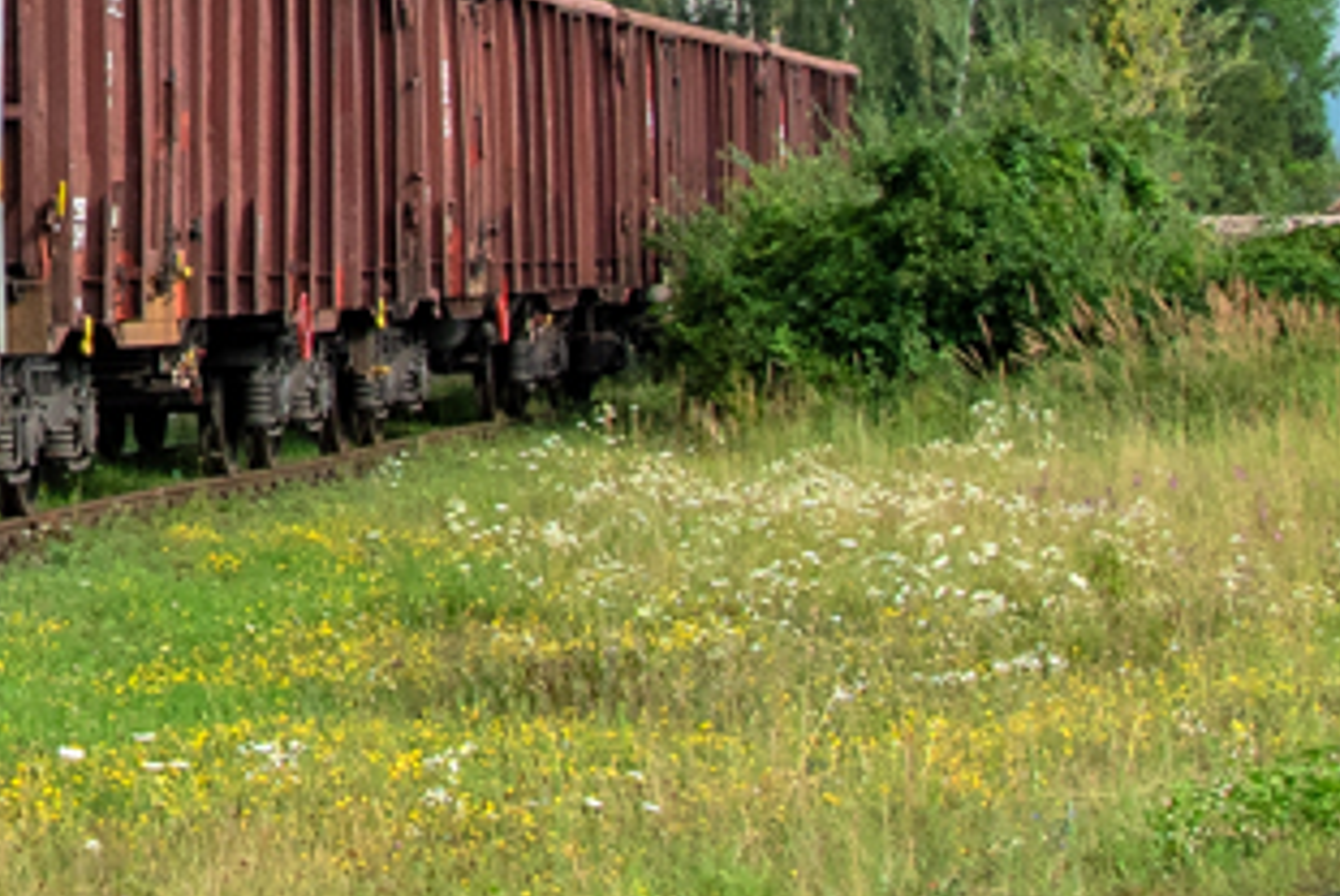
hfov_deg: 10.9
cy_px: -222
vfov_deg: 7.4
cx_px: -340
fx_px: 6892
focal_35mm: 185
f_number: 9
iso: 200
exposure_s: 1/640
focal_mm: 24
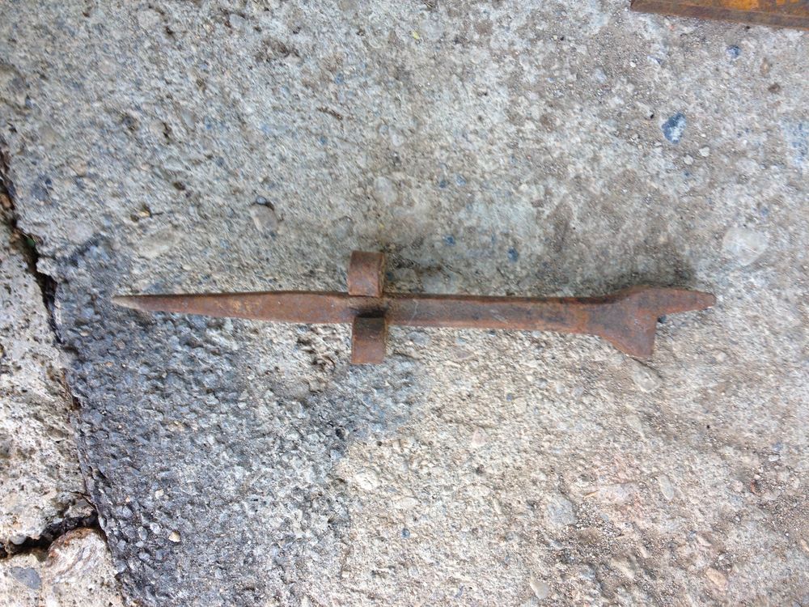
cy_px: 304
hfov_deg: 52.6
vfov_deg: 40.7
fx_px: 818
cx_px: 404
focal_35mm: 35
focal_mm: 4.28
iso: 64
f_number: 2.4
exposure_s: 1/60
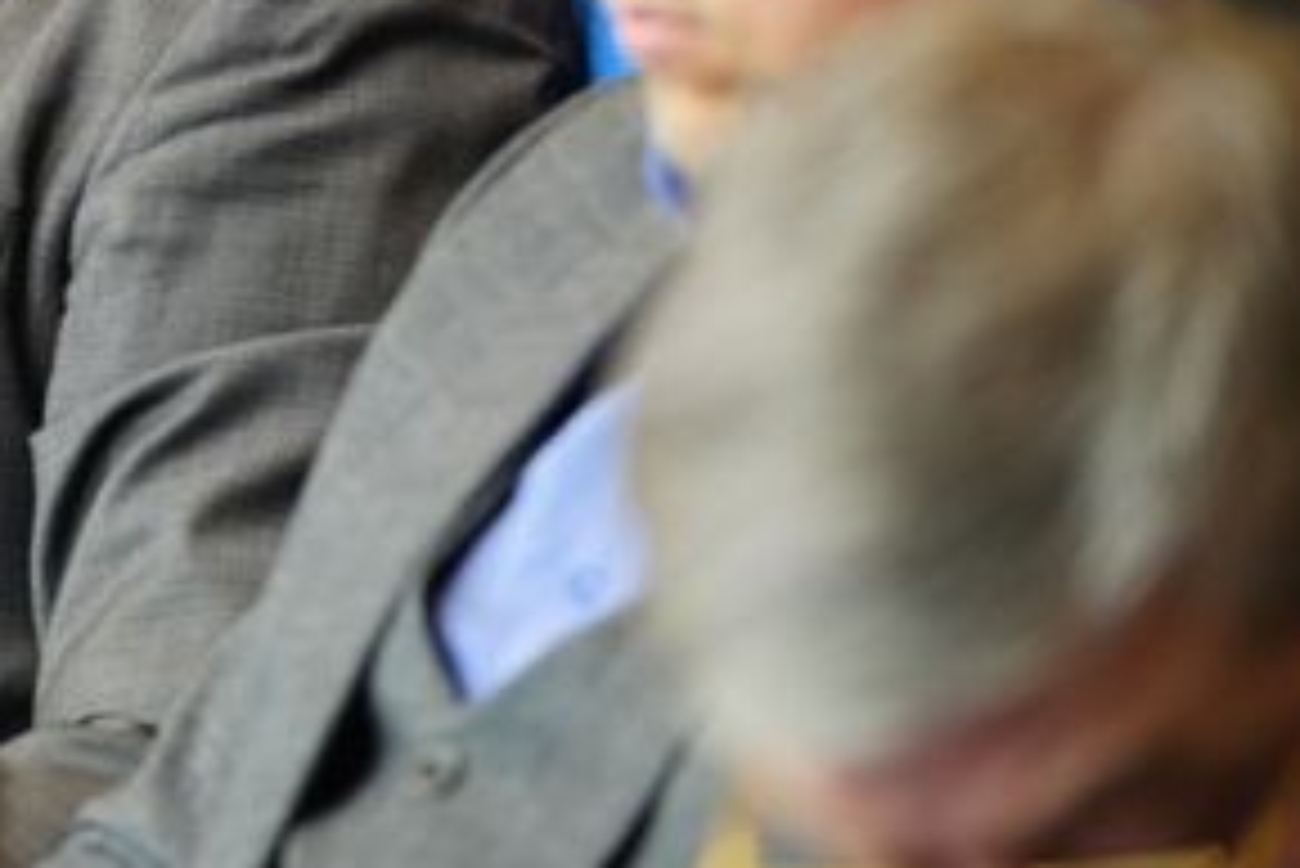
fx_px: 12392
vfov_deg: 4.0
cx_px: -164
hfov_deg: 6.0
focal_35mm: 343
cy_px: -27
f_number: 2.8
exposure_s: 1/80
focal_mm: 142
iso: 1600
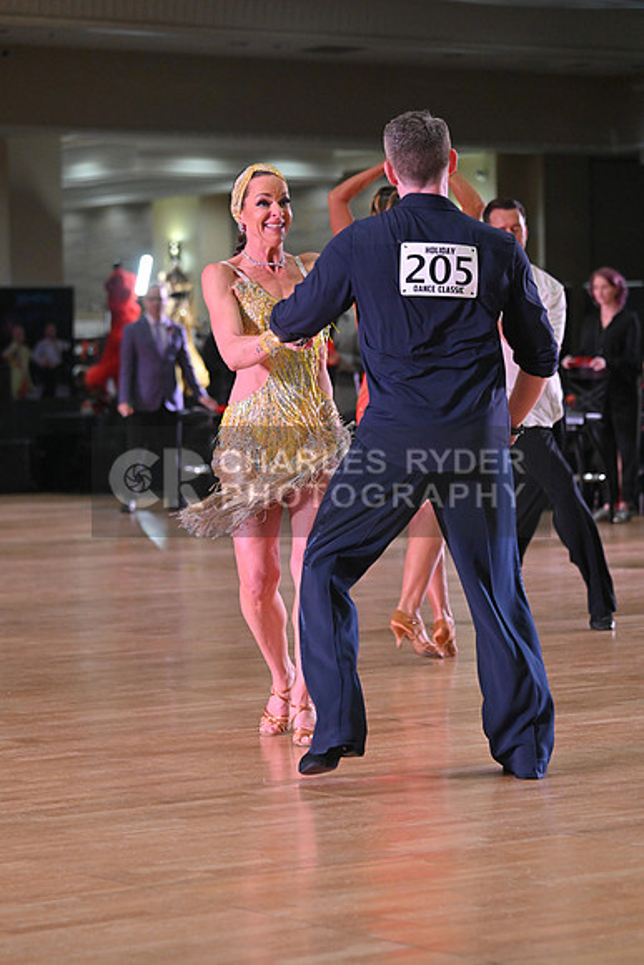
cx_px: 322
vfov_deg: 17.1
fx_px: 3218
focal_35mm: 120
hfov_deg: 11.4
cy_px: 482
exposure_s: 1/400
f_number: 5
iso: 3200
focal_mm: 120
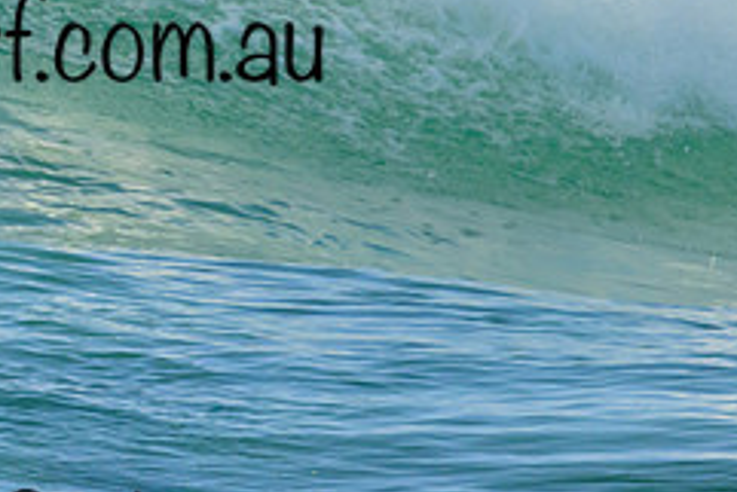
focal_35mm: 2482
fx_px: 50841
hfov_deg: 0.8
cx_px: -258
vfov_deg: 0.6
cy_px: 5
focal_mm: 800
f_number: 11
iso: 1250
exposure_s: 1/2000
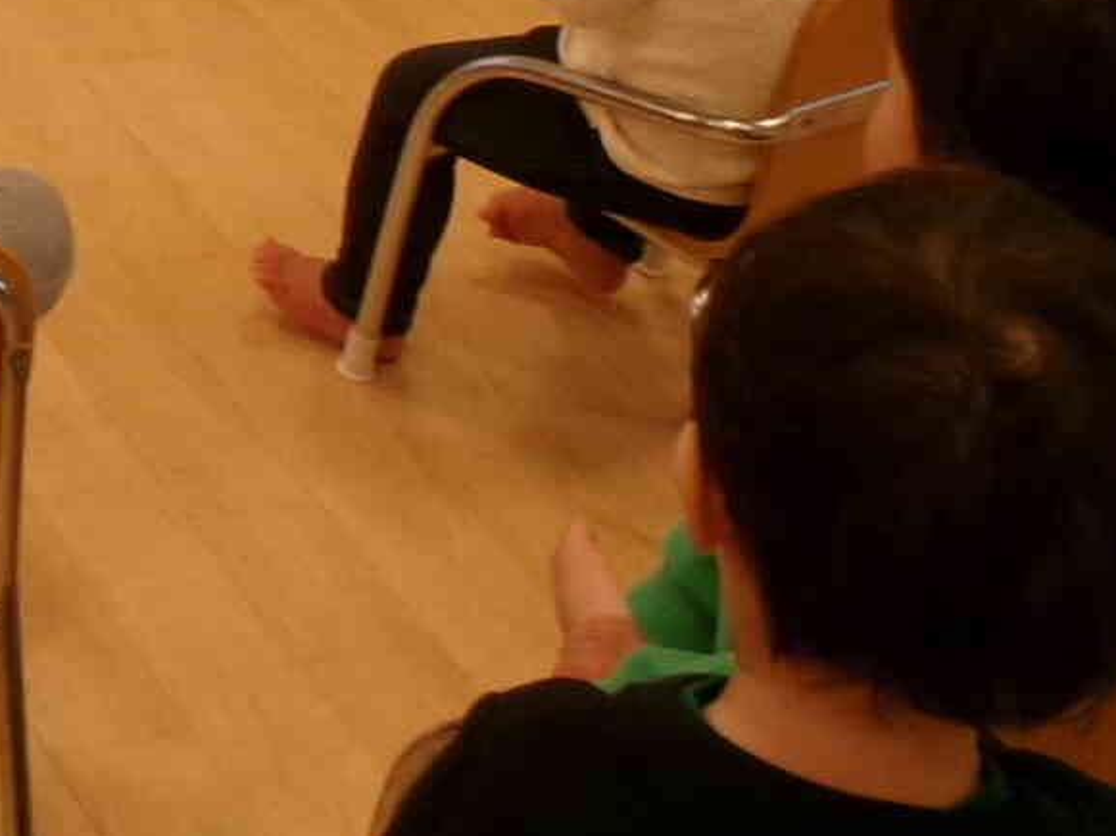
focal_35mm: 125
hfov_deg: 14.5
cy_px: -621
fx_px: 4027
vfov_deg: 11.1
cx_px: -674
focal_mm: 5.1
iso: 100
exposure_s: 1/38
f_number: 3.9
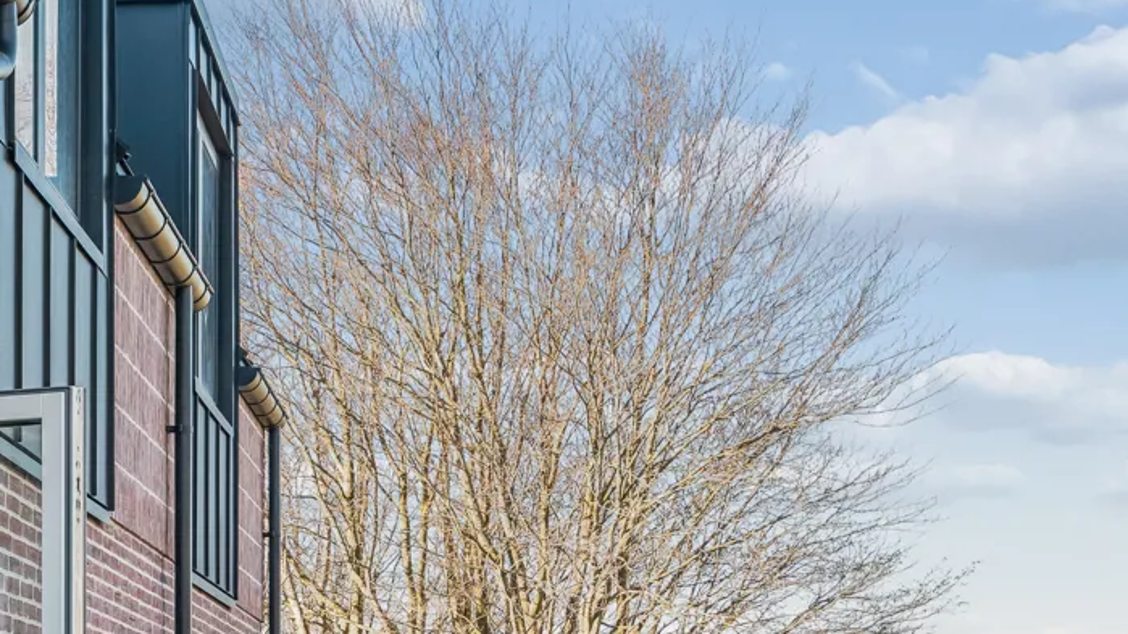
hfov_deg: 24.9
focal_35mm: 85
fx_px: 2542
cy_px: 831
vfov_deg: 13.7
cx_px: 378
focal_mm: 35
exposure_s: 1/160
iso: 250
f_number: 6.3
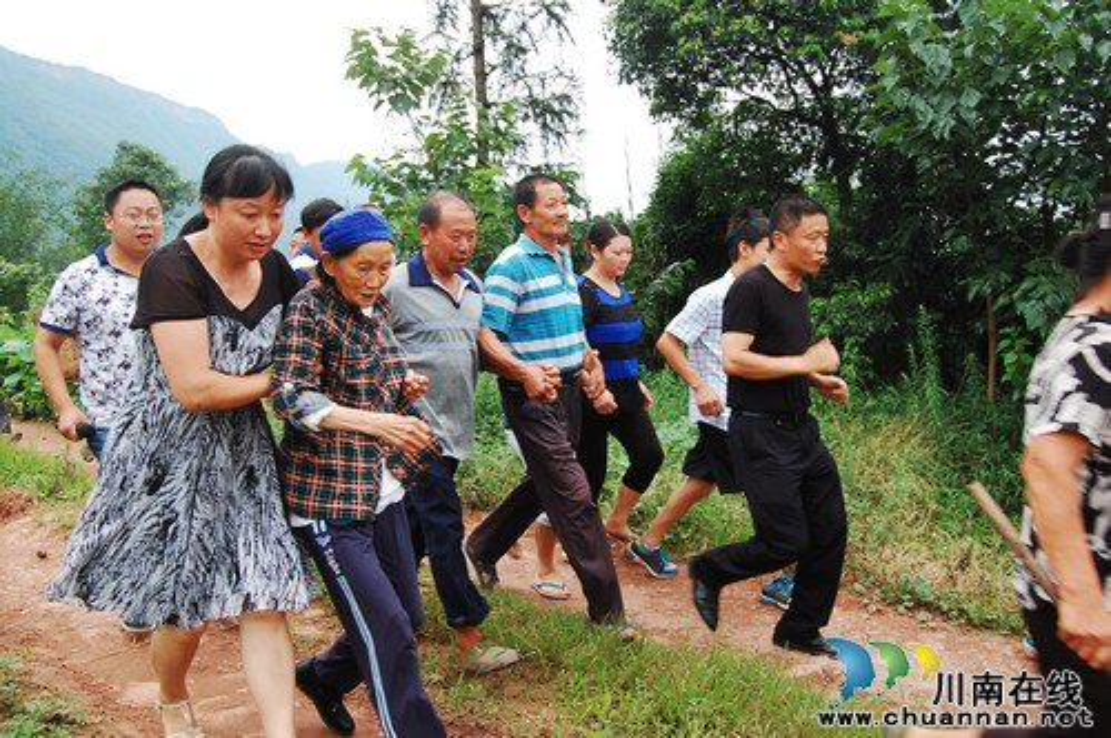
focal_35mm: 30
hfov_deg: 62.0
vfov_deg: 43.5
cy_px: 369
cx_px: 556
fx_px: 925
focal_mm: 20
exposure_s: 1/125
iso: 200
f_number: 5.6
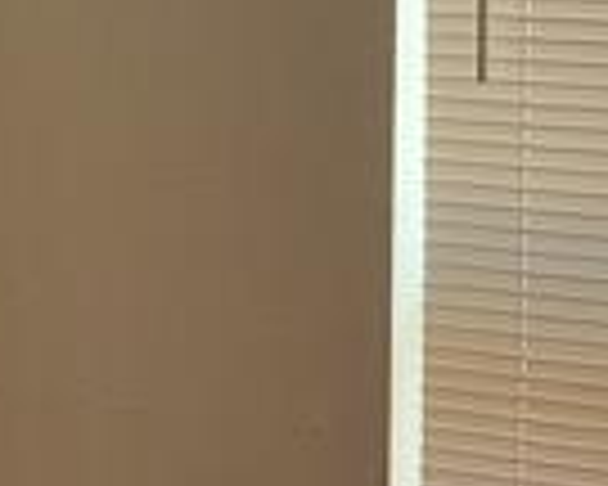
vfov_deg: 8.0
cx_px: 365
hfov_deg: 10.1
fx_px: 3455
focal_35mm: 192
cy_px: 342
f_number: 1.8
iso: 125
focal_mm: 5.4
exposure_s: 1/120
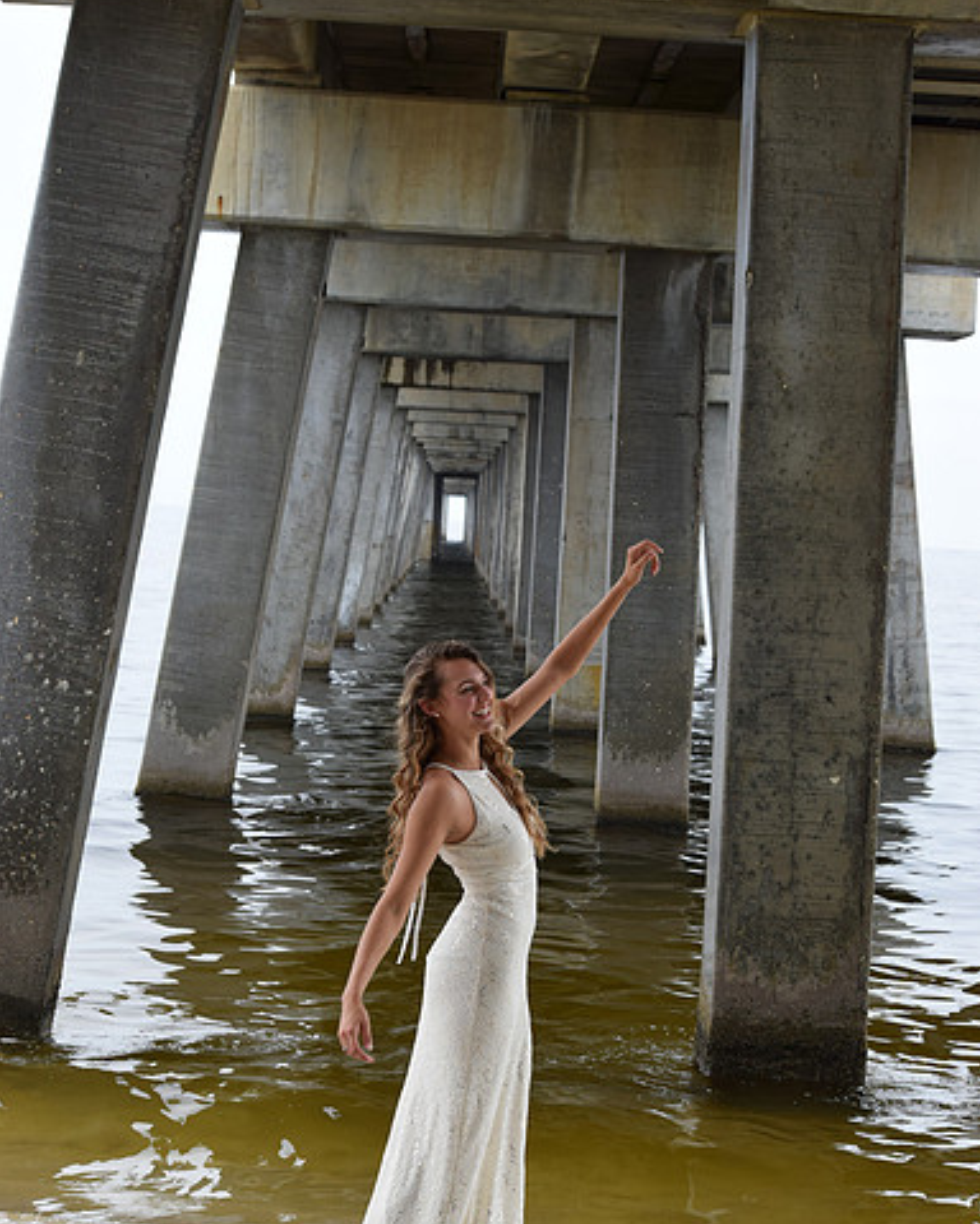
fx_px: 3392
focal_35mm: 94
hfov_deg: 16.4
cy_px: 704
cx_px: 491
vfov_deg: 20.5
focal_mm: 55
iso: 400
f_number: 8
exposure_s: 1/250
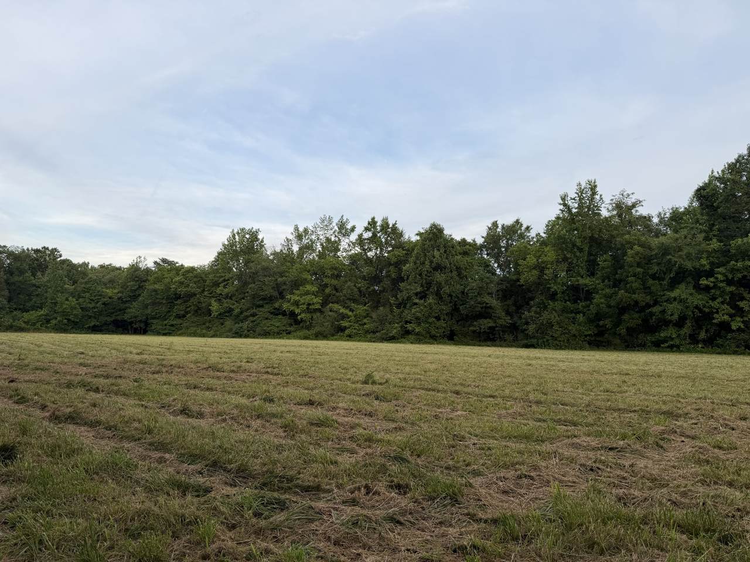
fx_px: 520
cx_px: 375
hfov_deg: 71.6
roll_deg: -2.3
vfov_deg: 56.8
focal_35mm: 24
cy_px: 281
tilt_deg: +3.8
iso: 80
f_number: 1.78
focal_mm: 6.76
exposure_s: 1/728
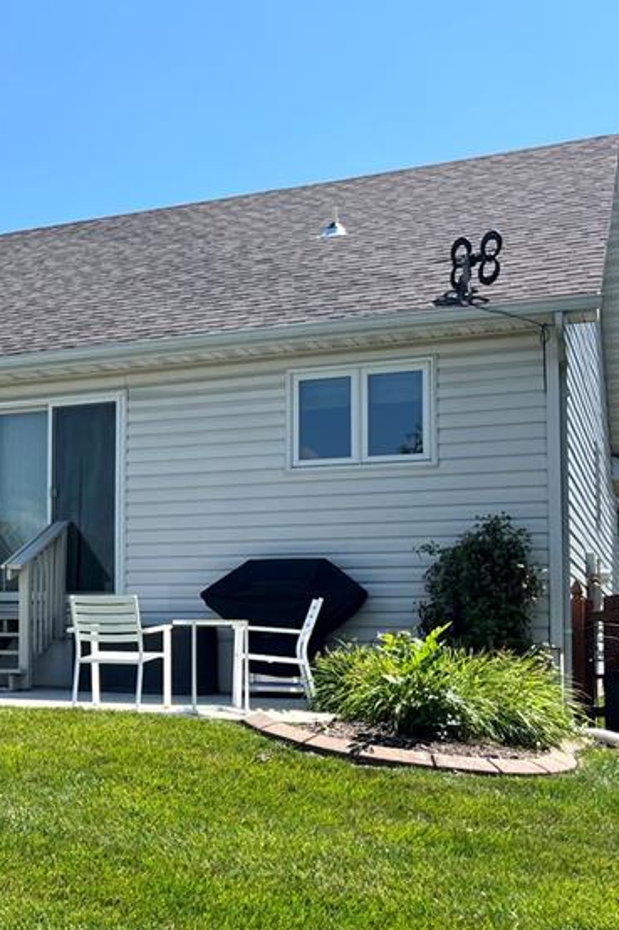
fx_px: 1290
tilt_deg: +3.3
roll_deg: -1.3
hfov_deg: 25.1
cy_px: 536
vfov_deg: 39.5
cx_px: -57
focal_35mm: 50
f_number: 1.6
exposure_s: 1/2825
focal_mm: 5.1
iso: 50
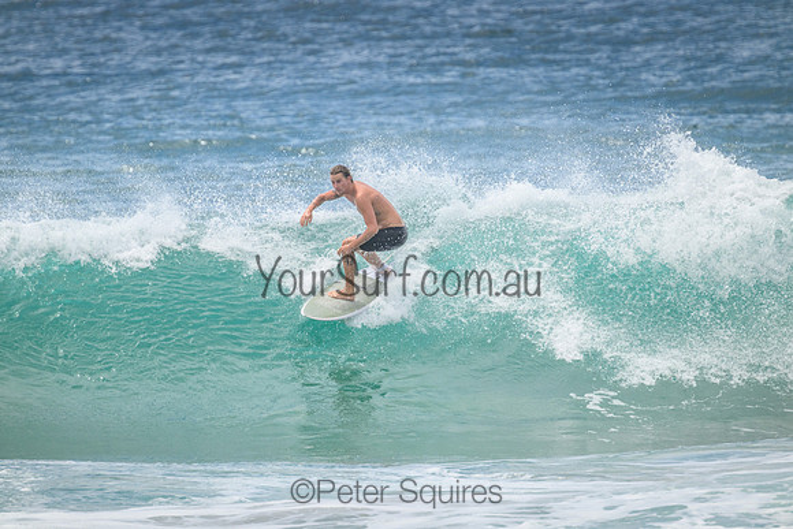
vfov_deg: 1.7
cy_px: 264
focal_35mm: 800
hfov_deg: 2.6
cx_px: 396
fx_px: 17626
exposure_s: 1/2000
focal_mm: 800
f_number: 11
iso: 1100
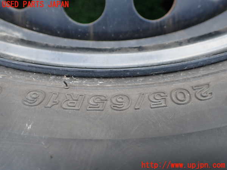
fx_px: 197
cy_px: 85
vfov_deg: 46.8
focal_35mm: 30
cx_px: 114
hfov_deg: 60.0
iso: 125
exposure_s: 1/125
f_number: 2.3
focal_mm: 5.4
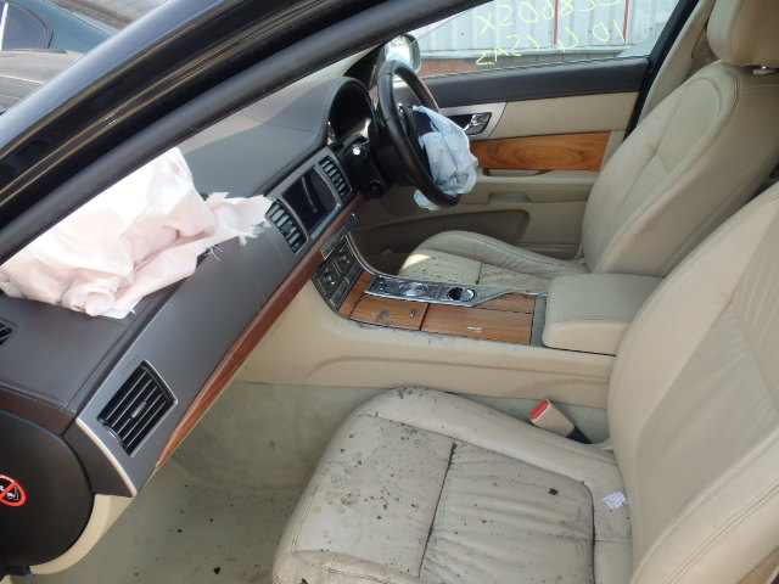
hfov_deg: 63.4
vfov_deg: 49.7
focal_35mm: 28
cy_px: 292
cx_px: 390
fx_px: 630
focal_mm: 5
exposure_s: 1/125
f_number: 3.9
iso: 125
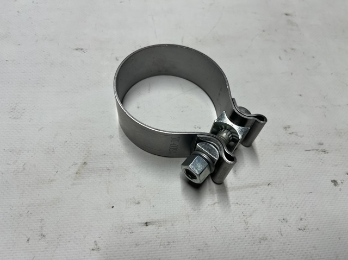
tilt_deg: -62.1
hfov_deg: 67.3
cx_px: 174
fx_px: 261
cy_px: 130
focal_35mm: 26
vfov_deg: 53.0
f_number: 1.5
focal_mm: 5.7
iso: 50
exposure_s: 1/100
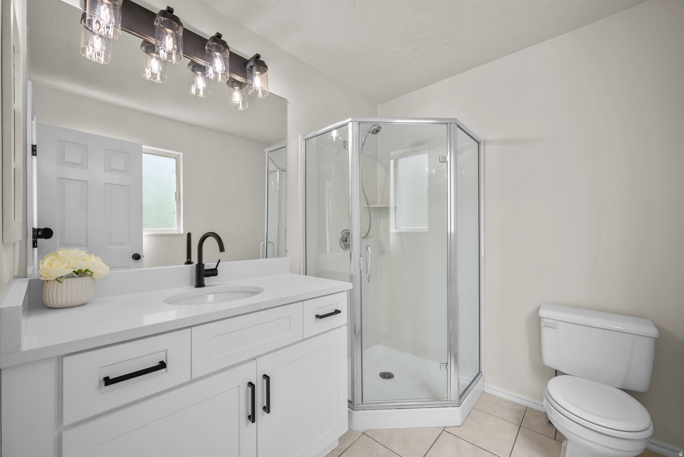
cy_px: 228
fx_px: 266
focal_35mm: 14
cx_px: 342
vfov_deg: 81.3
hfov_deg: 104.2
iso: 500
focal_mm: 14
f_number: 8
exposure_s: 1/13
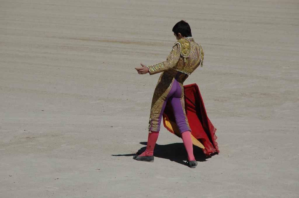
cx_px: 150
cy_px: 99
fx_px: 2488
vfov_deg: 4.6
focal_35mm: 300
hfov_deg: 6.9
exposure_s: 1/2500
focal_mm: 200
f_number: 8
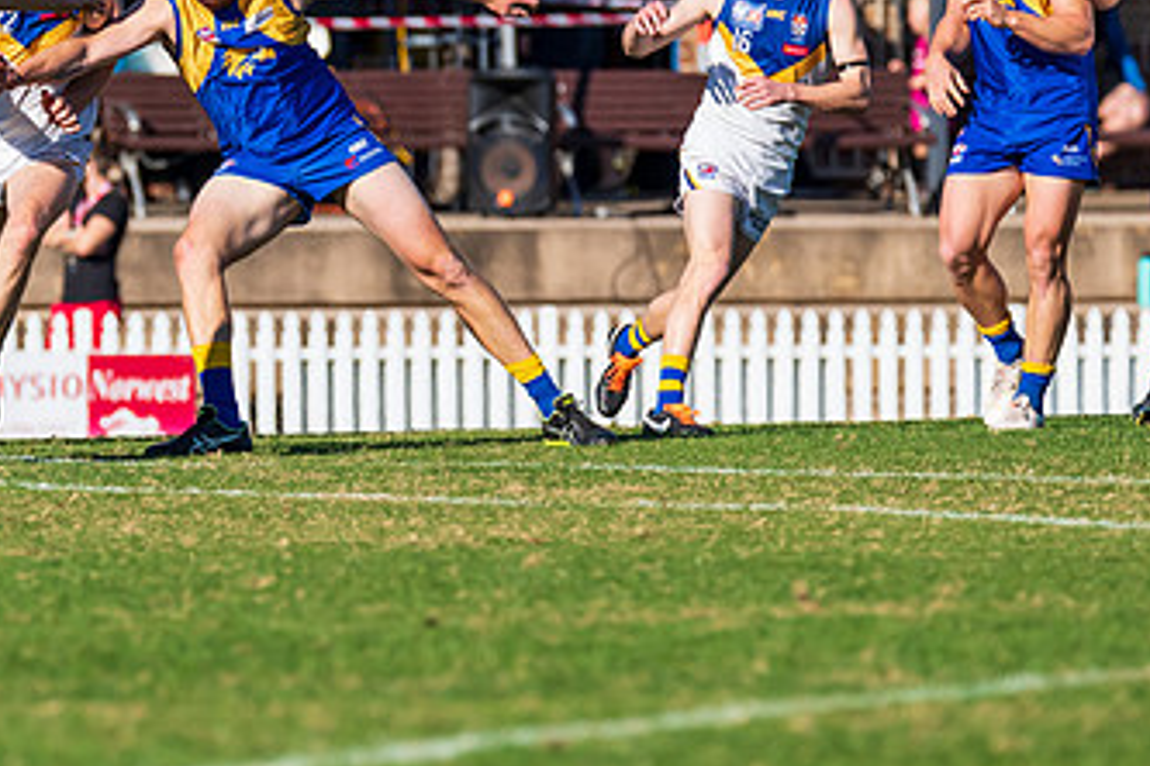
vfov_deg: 1.6
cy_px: 221
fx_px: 27885
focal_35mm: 873
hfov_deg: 2.4
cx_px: 36
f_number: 9
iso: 800
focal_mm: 420
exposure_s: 1/2000
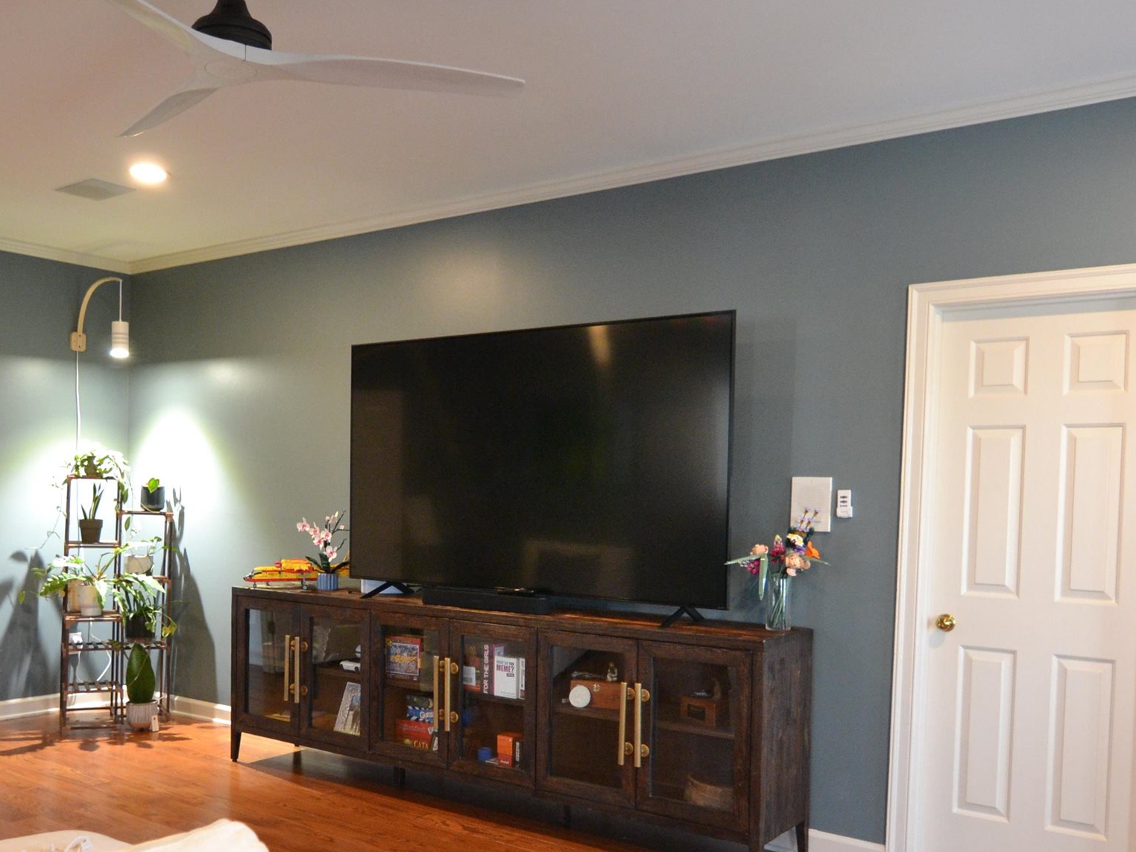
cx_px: 482
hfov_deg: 56.6
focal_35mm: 32
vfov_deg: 43.8
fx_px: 1049
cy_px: 538
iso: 1100
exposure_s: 1/60
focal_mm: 11
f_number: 2.8
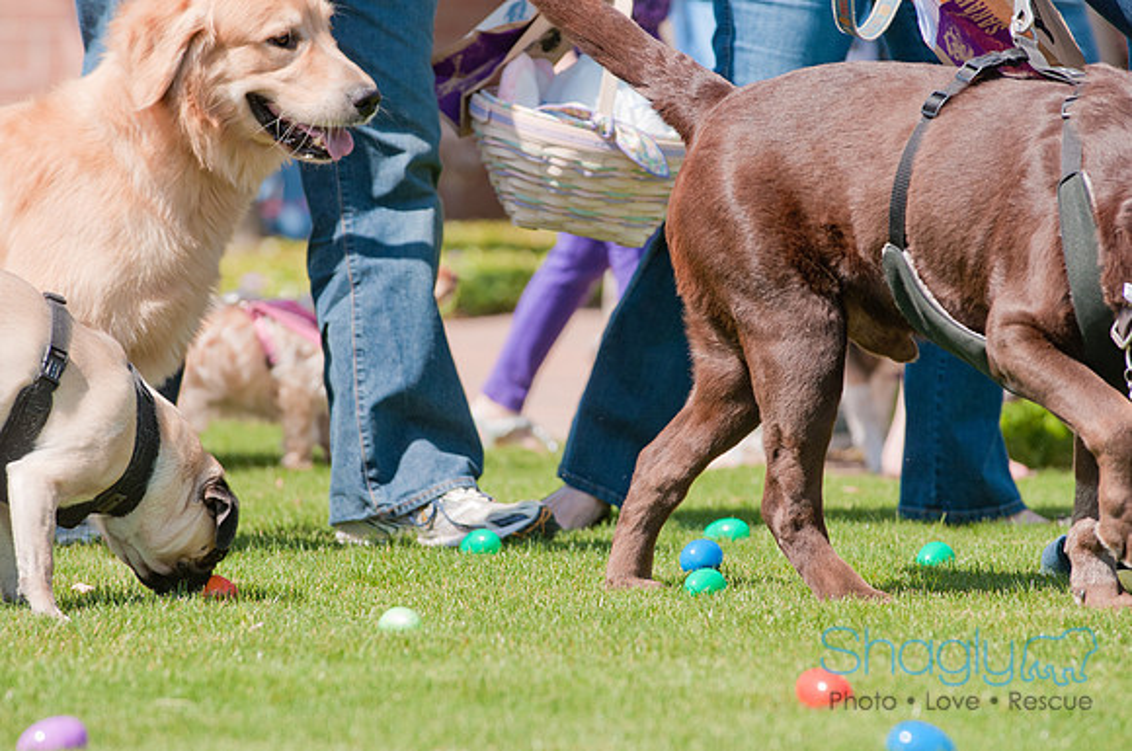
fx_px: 9420
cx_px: 566
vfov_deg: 4.6
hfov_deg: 6.9
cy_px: 376
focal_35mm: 300
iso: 200
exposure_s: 1/1000
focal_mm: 200
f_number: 5
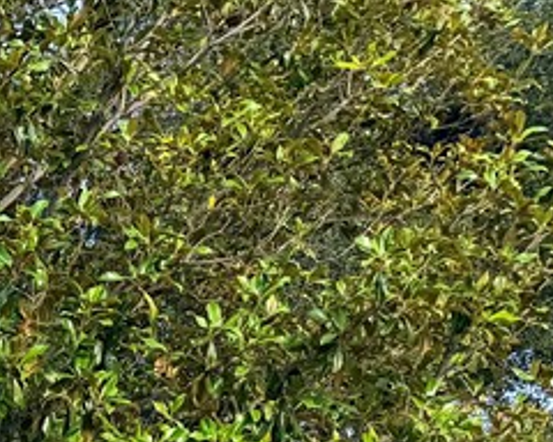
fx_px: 1637
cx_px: -528
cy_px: 750
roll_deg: +0.3
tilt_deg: -0.2
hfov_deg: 15.6
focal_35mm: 100
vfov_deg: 14.0
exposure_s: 1/1901
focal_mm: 6.76
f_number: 1.78
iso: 80
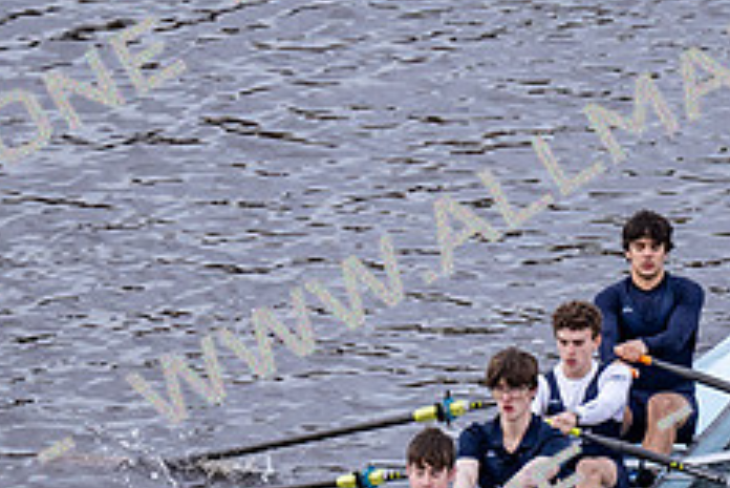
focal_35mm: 749
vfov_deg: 1.8
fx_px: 15197
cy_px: 434
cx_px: 513
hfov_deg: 2.8
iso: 800
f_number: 2.8
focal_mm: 200
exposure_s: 1/2000
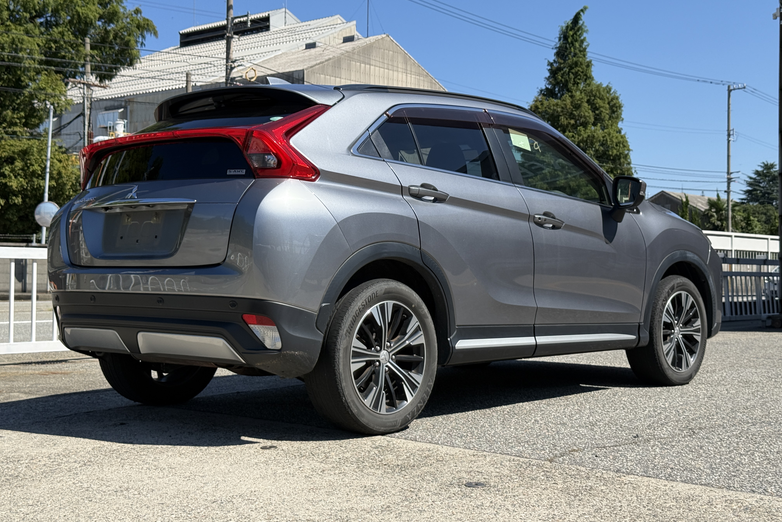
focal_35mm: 50
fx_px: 1086
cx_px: 391
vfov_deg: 27.0
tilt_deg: +1.8
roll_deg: -0.8
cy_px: 237
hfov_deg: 39.6
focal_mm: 6.76
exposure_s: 1/3891
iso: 64
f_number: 1.78
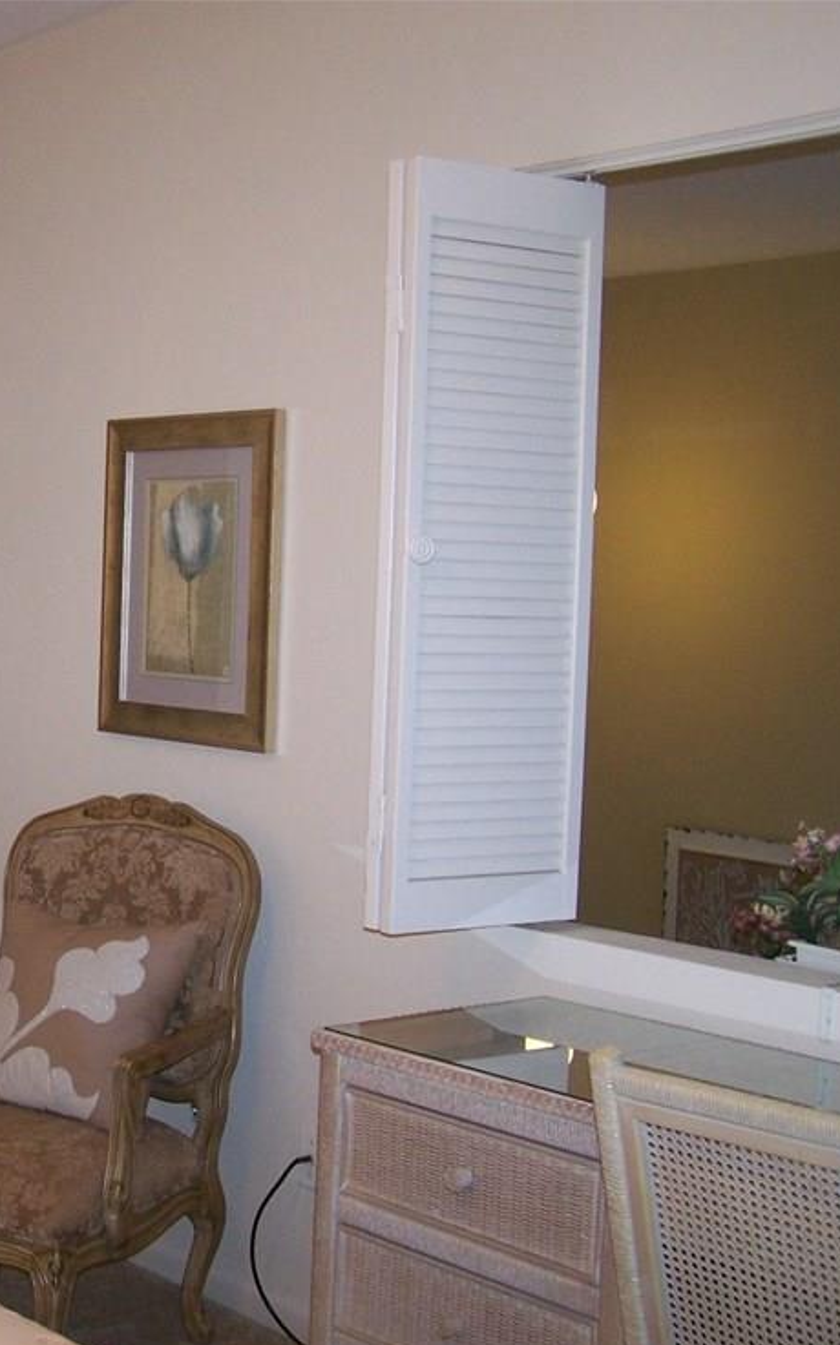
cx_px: 47
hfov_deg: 22.4
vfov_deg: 36.3
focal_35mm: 56
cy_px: 699
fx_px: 2053
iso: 160
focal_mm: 6.3
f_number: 2.8
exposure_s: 1/60
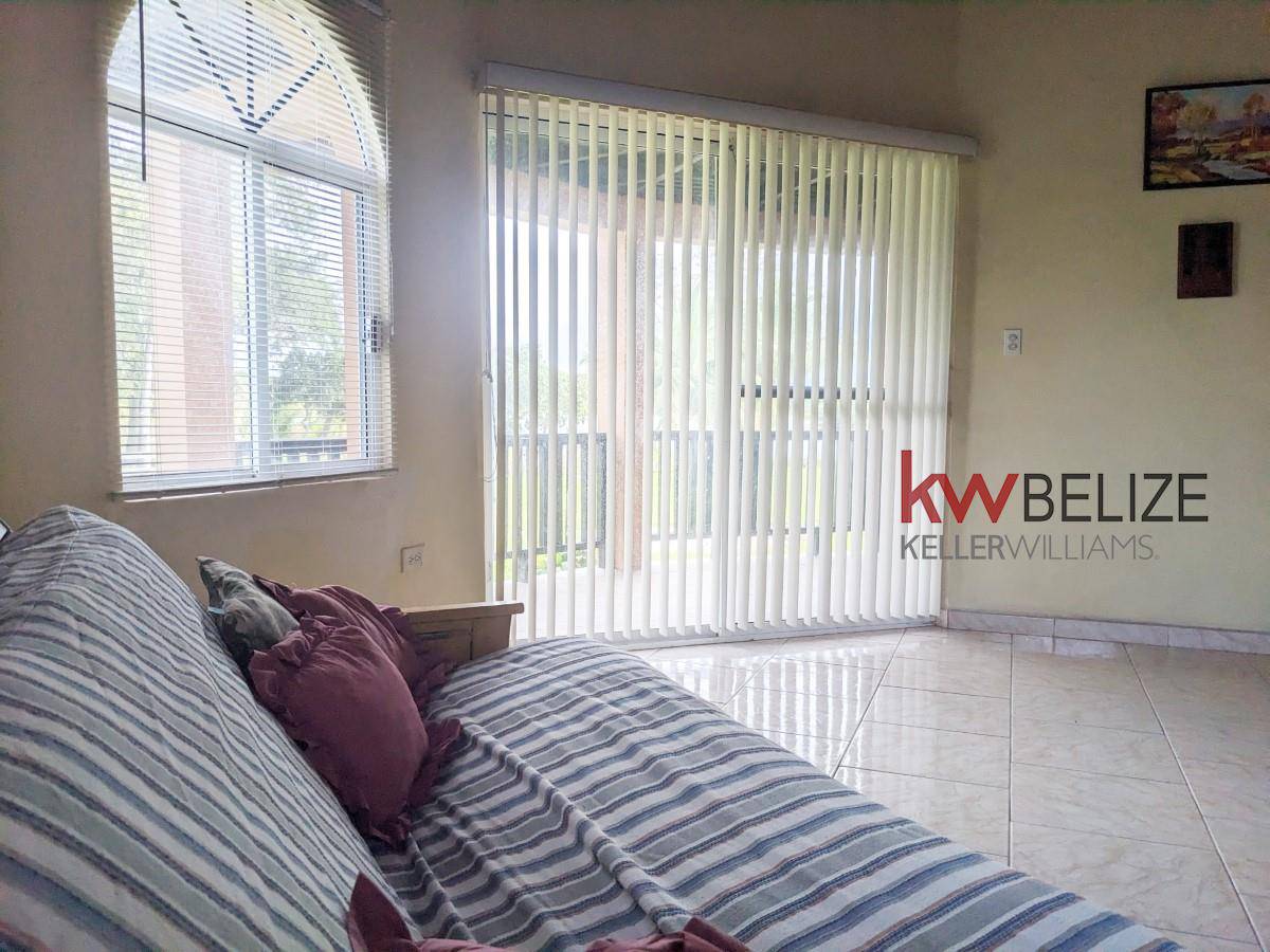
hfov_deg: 65.3
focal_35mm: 27
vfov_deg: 51.4
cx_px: 635
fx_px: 991
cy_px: 476
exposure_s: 1/367
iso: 53
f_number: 1.73
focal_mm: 4.38
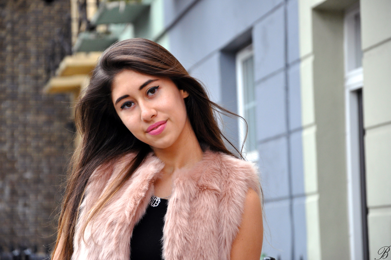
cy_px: 130
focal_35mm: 158
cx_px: 196
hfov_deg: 13.1
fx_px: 1709
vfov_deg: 8.7
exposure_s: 1/500
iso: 900
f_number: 5.6
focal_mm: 105
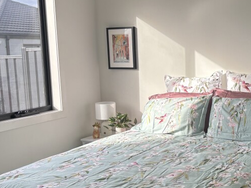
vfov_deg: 34.3
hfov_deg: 43.3
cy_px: 108
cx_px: 190
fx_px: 304
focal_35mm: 42
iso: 50
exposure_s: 1/654
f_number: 1.6
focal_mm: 5.96
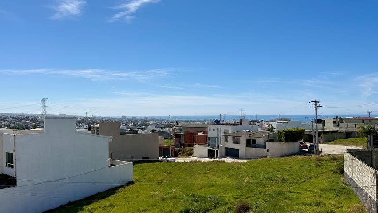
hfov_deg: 62.6
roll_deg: +0.5
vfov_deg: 37.7
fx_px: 311
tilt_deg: -1.5
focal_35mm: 31
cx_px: 190
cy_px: 119
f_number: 1.78
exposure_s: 1/9091
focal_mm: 6.76
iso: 80
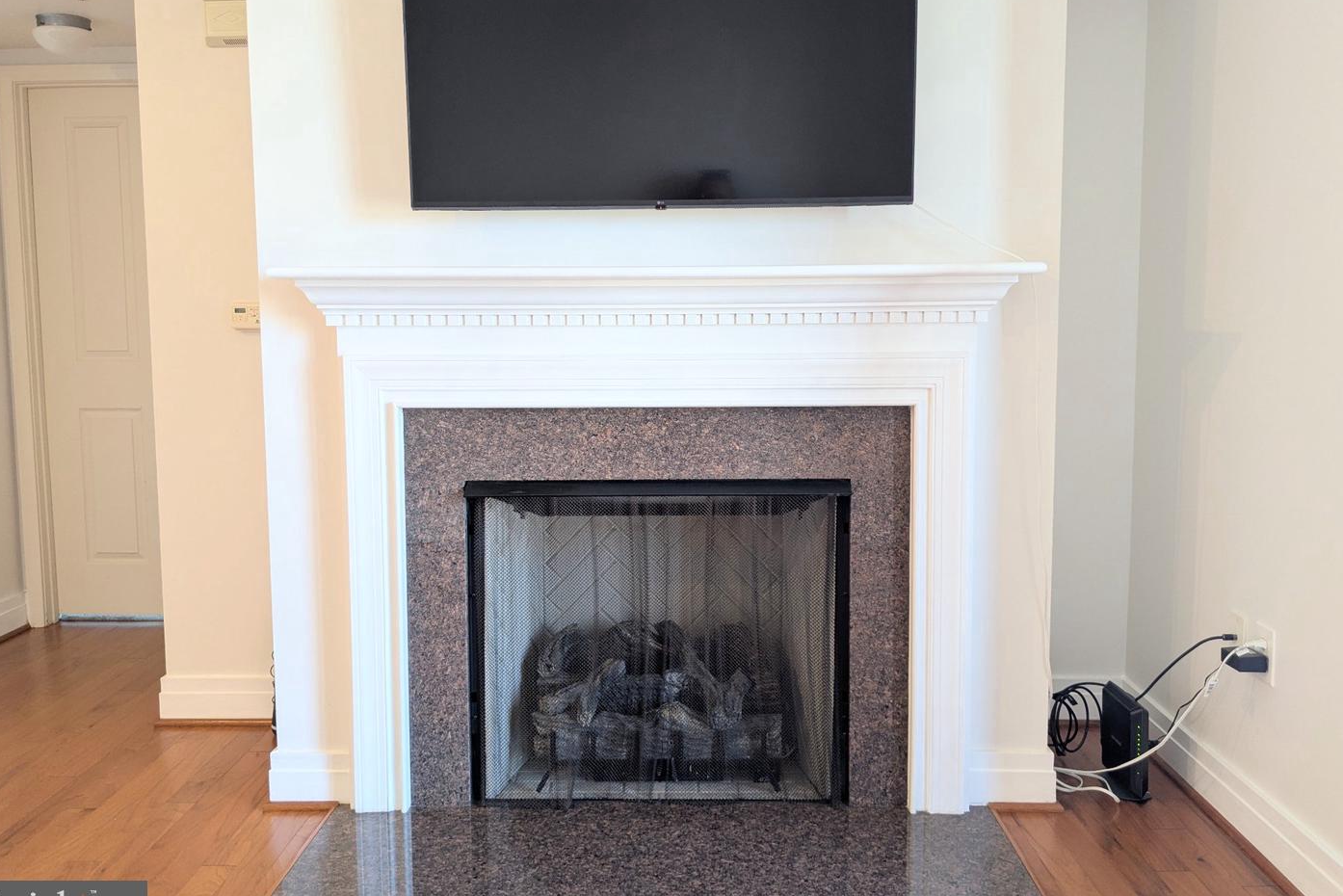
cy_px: 415
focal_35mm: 29
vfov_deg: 45.0
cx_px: 672
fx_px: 1082
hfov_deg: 63.6
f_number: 1.73
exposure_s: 1/40
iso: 76
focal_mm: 4.38
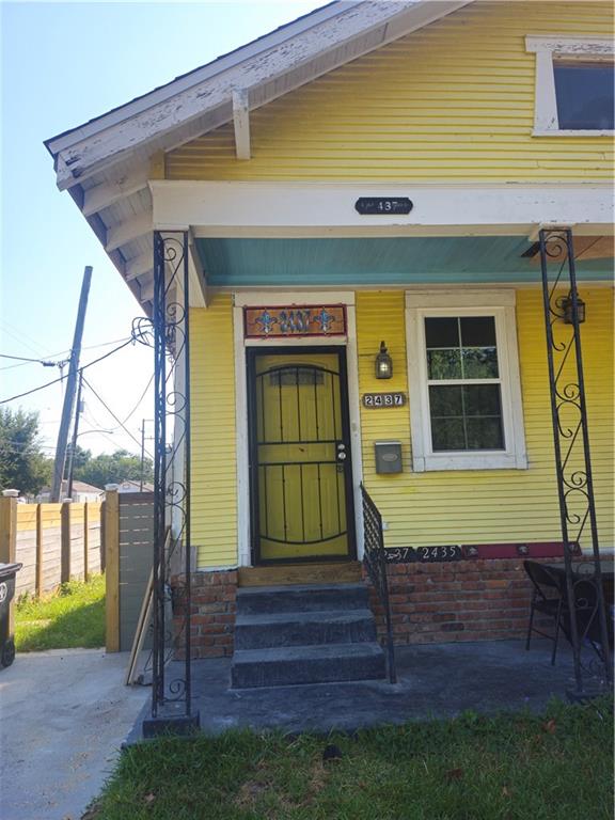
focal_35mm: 23
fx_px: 545
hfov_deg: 58.9
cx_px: 308
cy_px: 410
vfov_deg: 73.9
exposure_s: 1/598
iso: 25
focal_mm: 5.54
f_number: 1.8
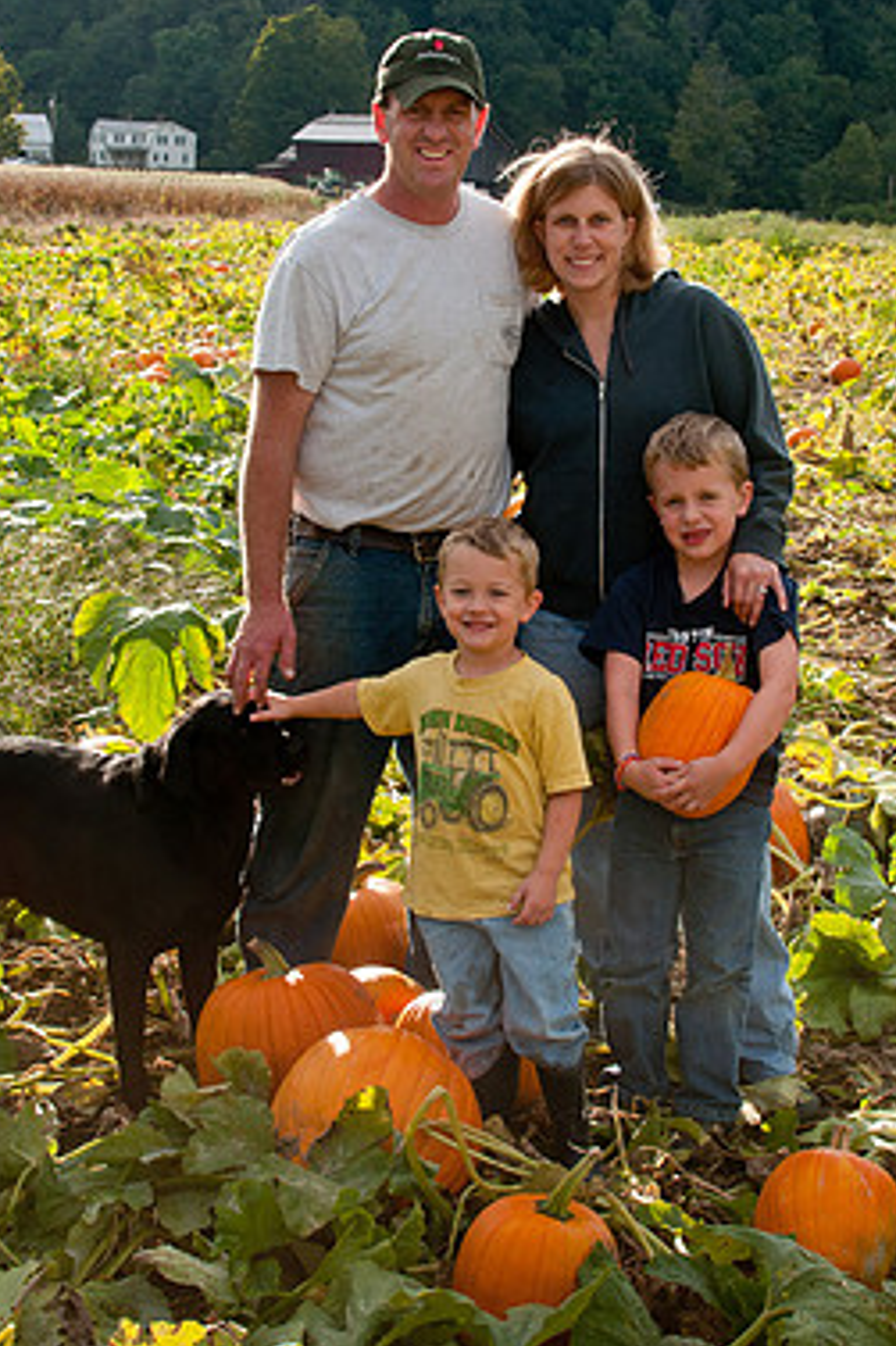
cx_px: 466
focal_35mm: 63
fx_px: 2339
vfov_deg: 32.1
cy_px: 618
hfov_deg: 21.7
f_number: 8
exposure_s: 1/200
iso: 200
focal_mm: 35
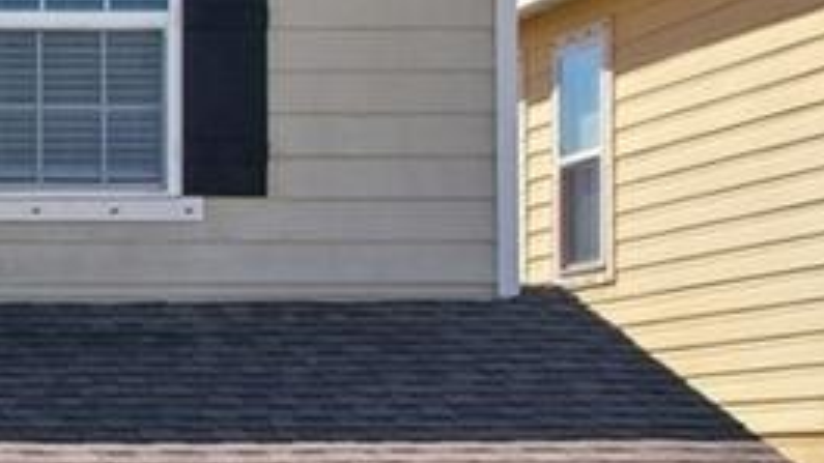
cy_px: 460
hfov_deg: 14.1
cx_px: -553
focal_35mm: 139
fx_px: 3037
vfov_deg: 8.7
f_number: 2.8
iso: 100
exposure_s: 1/400
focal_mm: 8.4
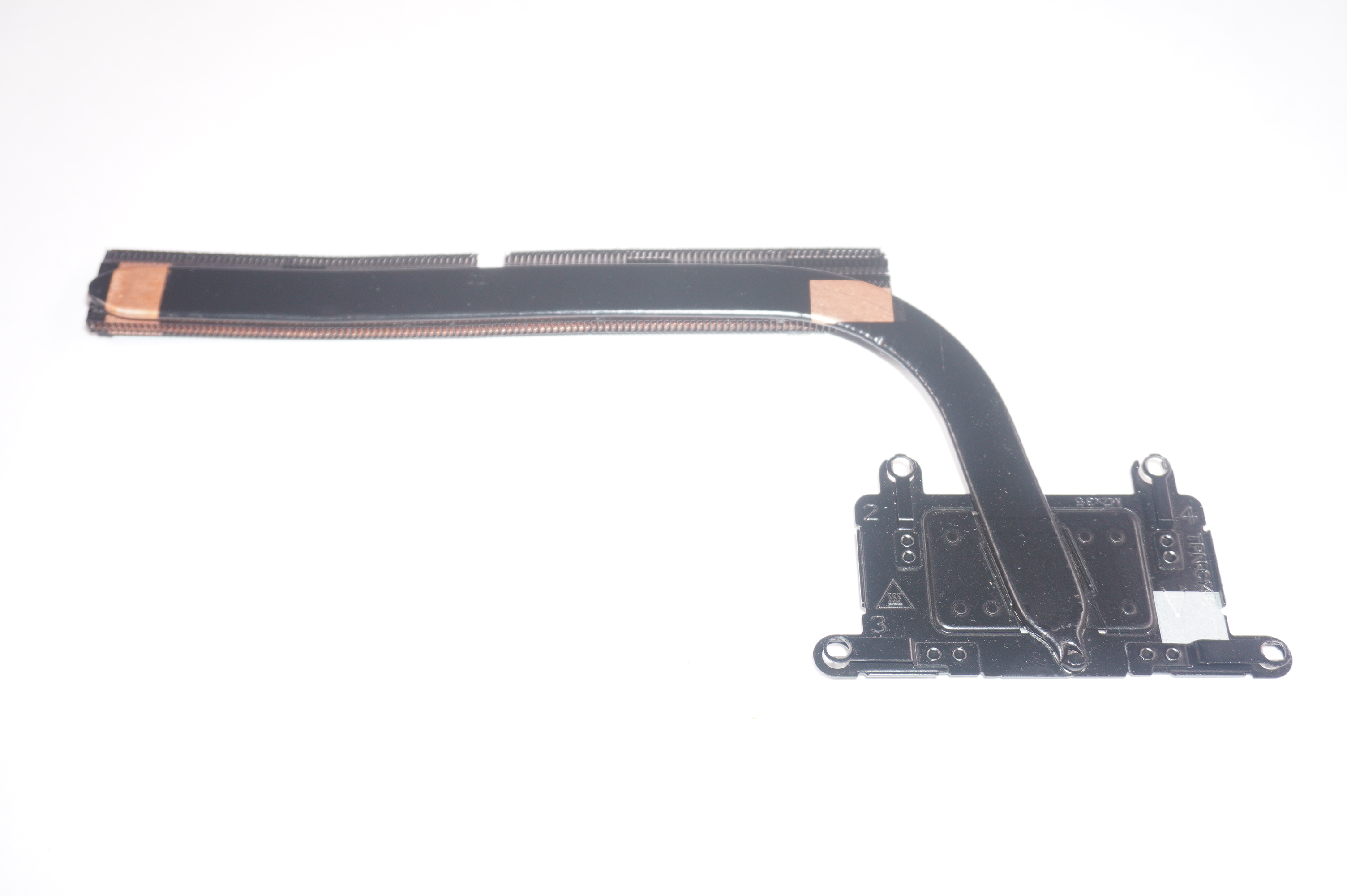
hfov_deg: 49.6
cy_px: 448
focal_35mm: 39
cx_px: 674
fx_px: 1458
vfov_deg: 34.1
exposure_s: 1/160
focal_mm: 26
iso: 250
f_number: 5.6
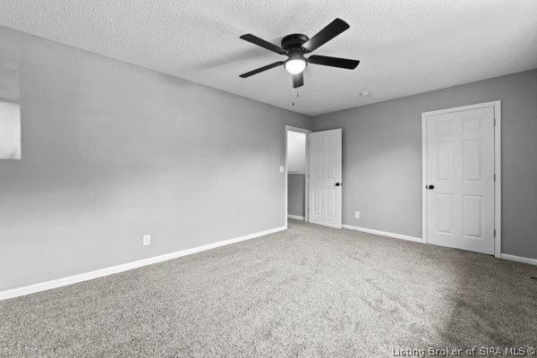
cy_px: 179
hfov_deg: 100.4
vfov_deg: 77.3
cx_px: 268
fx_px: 224
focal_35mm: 15
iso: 400
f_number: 11
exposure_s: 1/1.25
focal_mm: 10
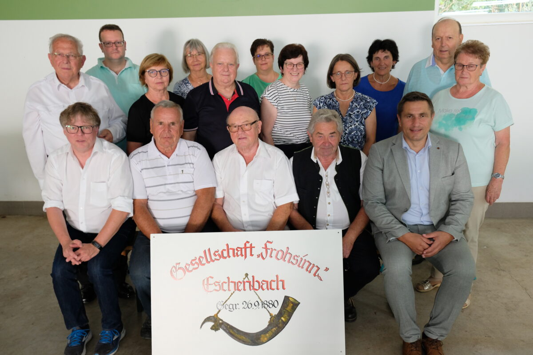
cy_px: 178
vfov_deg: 45.0
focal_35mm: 29
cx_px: 266
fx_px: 429
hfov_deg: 63.7
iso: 1250
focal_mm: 19.6
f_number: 4
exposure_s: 1/30
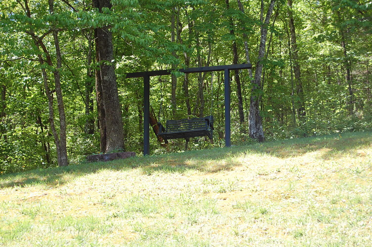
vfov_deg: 17.5
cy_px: 124
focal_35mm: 78
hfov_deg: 26.0
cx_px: 186
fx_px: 805
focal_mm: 52
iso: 200
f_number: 5.6
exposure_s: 1/125
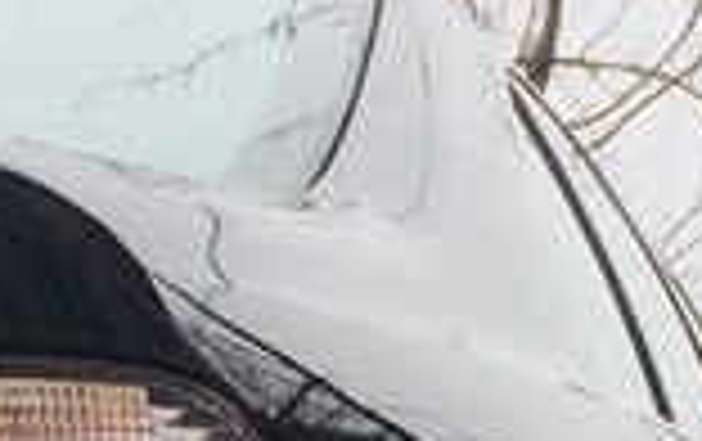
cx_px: 522
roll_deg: +1.3
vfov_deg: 9.5
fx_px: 2491
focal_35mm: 130
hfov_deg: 16.0
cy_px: 853
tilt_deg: -7.3
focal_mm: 4.15
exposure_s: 1/406
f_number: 2.2
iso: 32
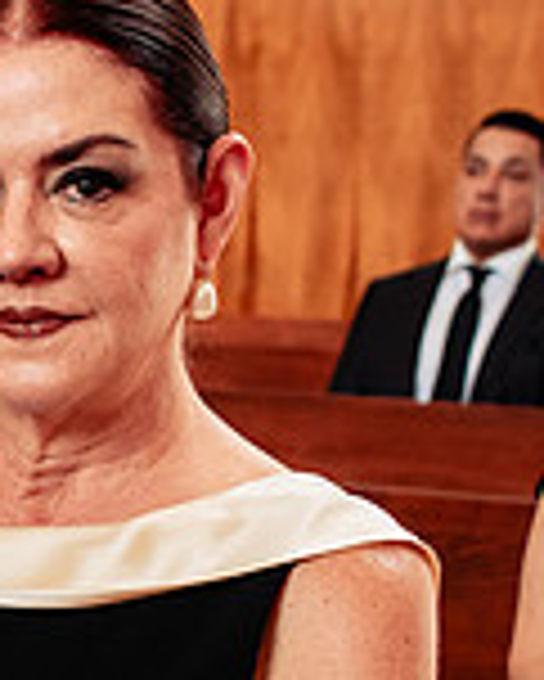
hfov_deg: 11.5
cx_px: -373
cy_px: 651
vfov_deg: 15.0
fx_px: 2533
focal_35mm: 126
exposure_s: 1/125
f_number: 4.5
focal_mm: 35
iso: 1600
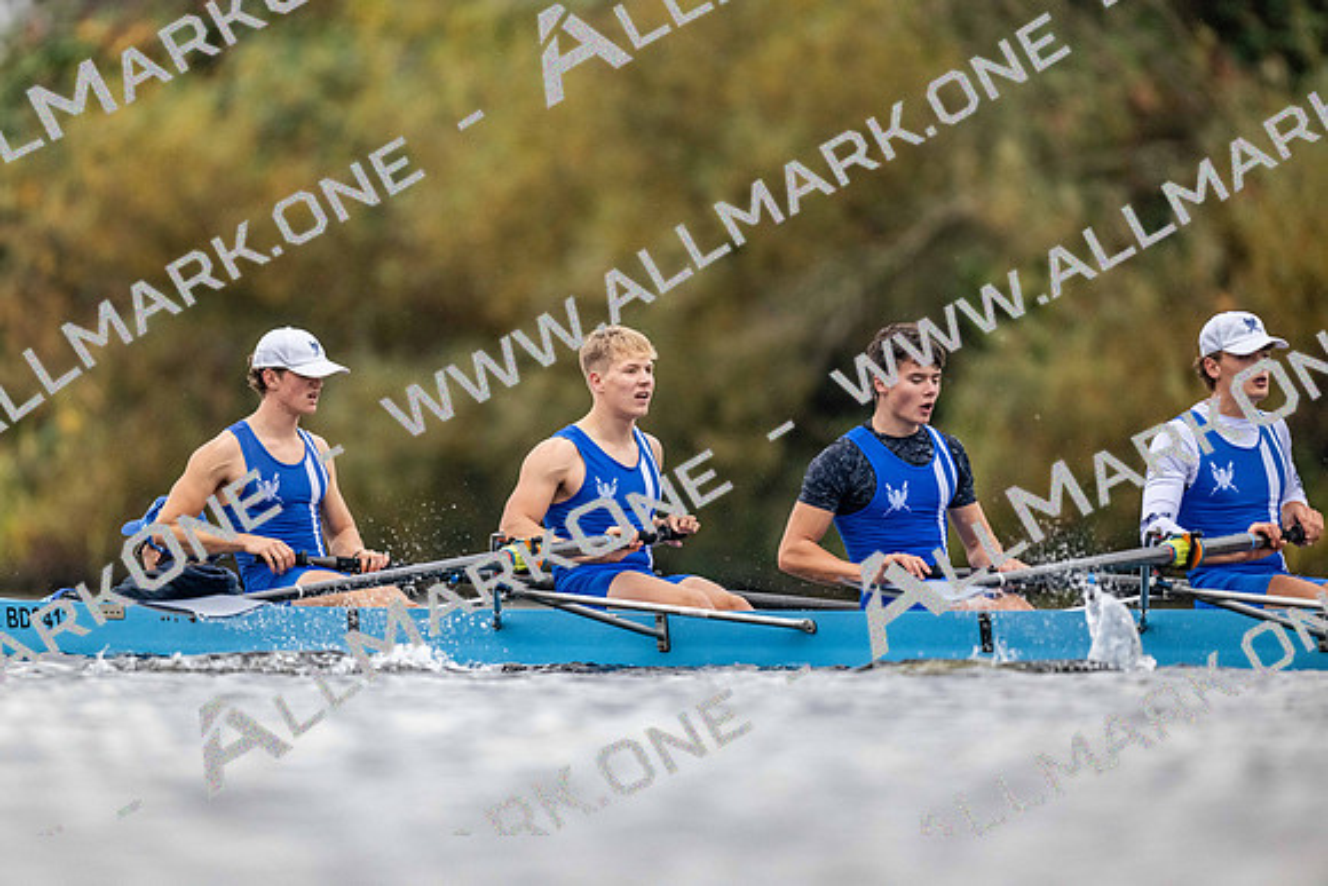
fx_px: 22137
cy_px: 443
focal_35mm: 600
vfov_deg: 2.3
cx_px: 664
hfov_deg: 3.4
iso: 3600
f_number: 4
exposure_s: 1/2500
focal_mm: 600
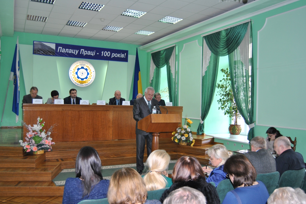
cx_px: 149
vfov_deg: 42.3
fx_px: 263
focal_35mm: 31
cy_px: 105
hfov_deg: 60.3
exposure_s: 1/60
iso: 200
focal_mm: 20
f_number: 3.5
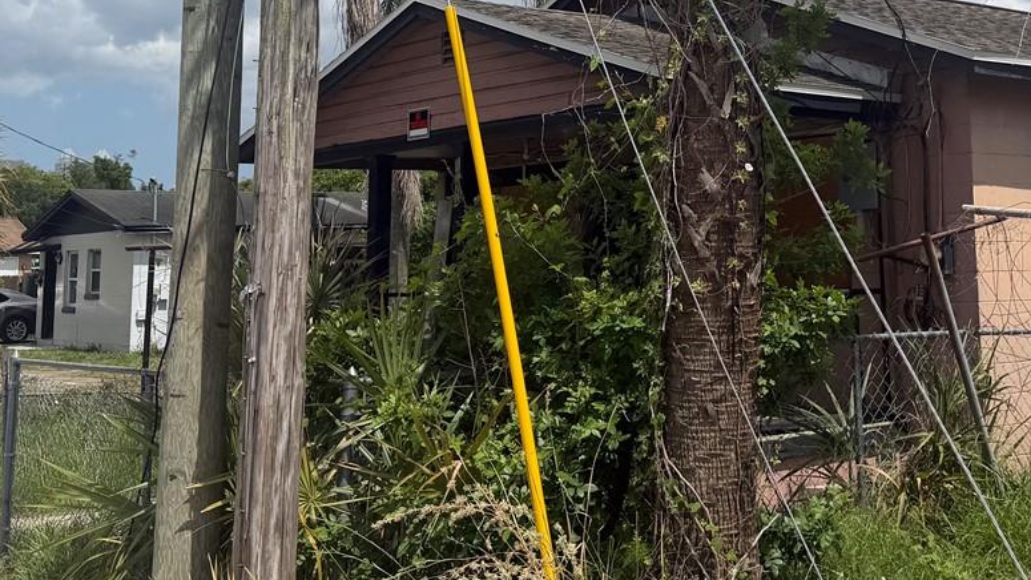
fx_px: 1476
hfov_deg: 37.6
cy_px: 29
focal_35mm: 54
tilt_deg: +9.0
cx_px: 764
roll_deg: +1.4
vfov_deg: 21.6
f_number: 1.78
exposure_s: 1/7353
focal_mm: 6.76
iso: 80
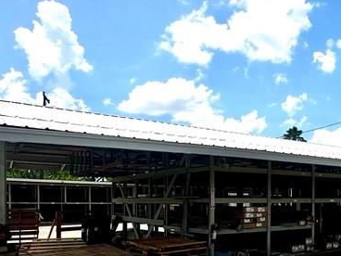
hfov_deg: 44.0
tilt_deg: +0.9
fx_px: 384
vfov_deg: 35.9
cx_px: 302
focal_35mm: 39
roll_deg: -0.5
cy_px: 197
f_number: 2.2
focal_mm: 2.22
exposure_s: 1/3861
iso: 50
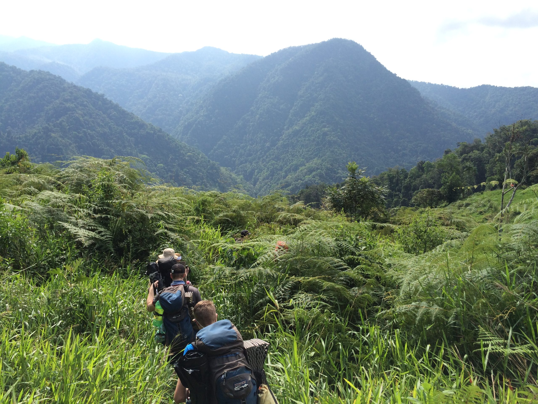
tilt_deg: -12.4
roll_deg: +1.6
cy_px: 202
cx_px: 269
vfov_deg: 48.2
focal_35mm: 29
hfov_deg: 61.7
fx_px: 451
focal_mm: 4.15
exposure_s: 1/977
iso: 32
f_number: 2.2
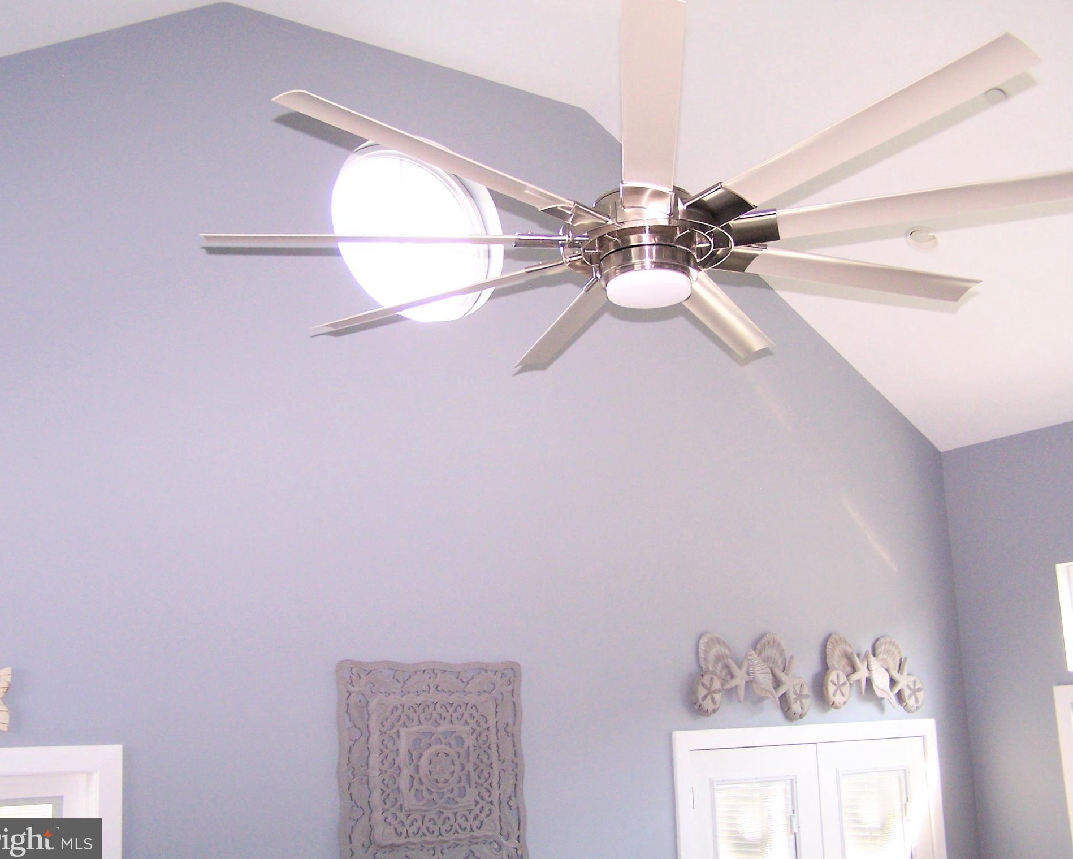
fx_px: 1270
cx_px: 539
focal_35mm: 40
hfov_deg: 45.8
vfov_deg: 37.3
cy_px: 430
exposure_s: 1/60
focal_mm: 6.3
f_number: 2.8
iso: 140
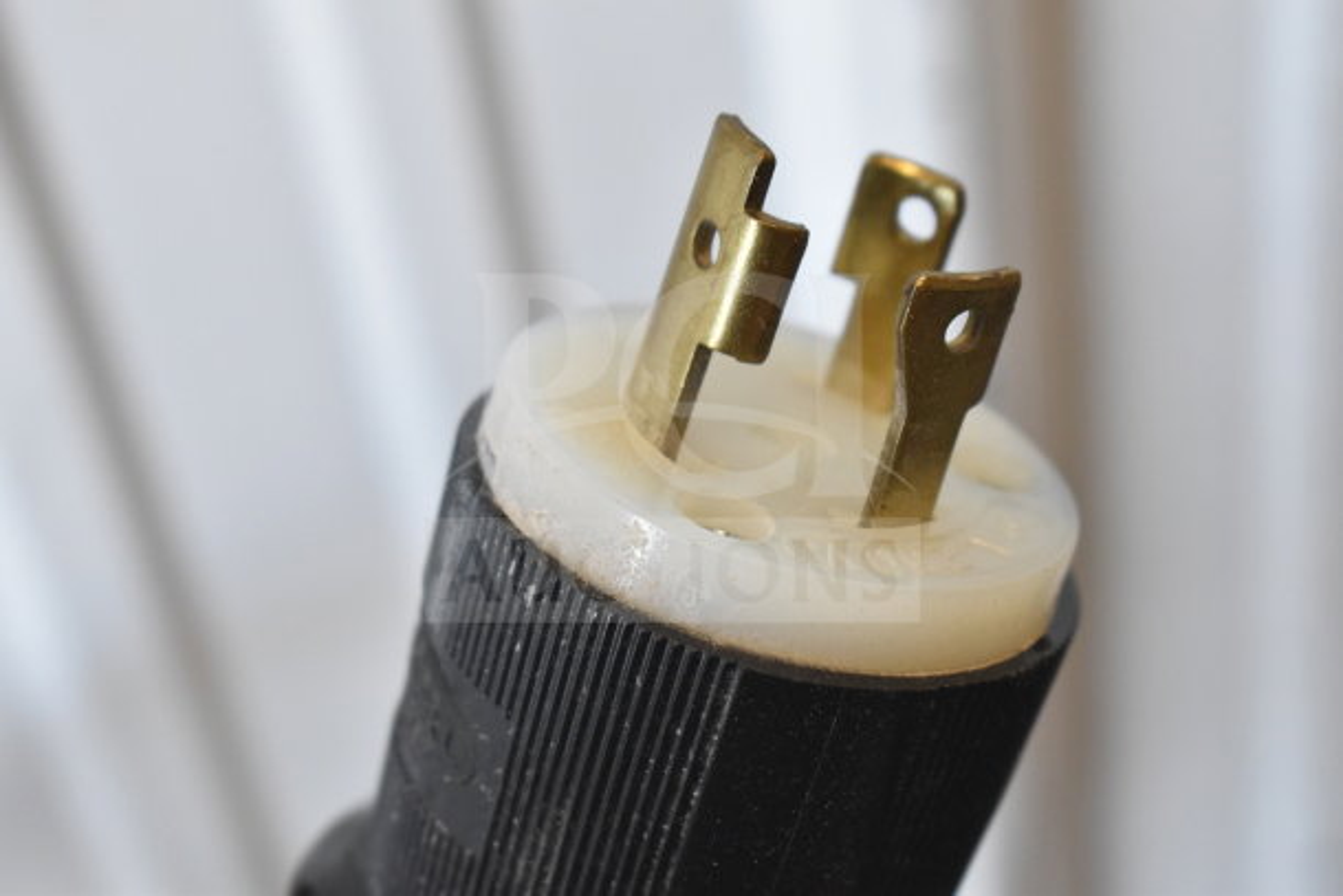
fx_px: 3078
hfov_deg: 24.6
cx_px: 672
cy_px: 448
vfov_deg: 16.6
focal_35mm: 82
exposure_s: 1/100
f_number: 5.6
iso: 1800
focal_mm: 55
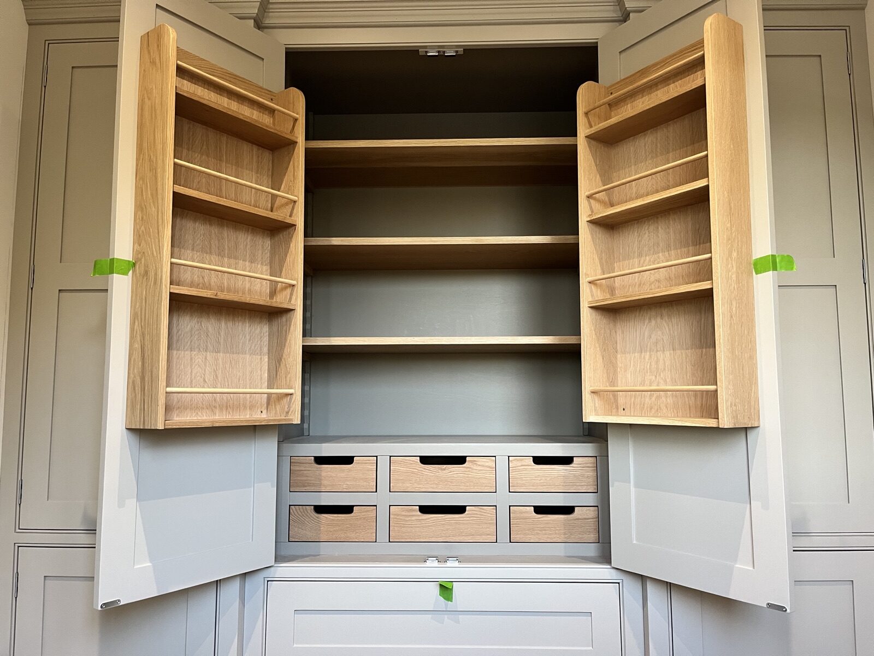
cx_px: 437
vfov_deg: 53.1
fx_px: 656
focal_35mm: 26
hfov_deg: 67.3
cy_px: 328
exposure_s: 1/60
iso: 160
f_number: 1.6
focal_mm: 5.1
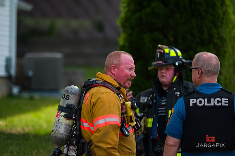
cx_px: 118
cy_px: 78
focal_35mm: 180
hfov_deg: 11.4
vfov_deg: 7.6
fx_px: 1174
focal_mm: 180
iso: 200
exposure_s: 1/1600
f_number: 3.2
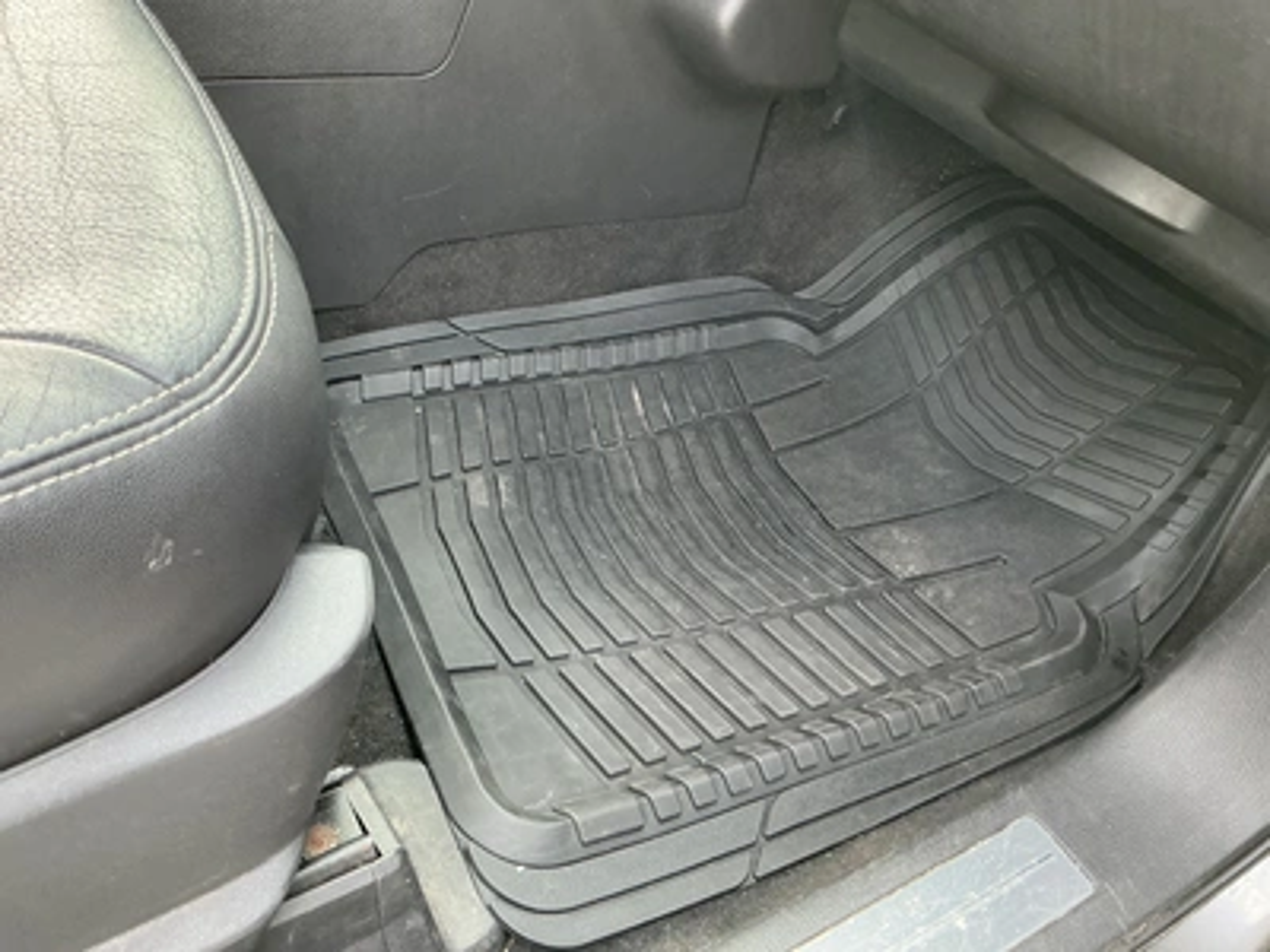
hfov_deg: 63.4
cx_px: 635
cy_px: 476
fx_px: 1027
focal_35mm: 28
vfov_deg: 49.7
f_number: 1.8
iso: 80
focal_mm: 3
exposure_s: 1/60
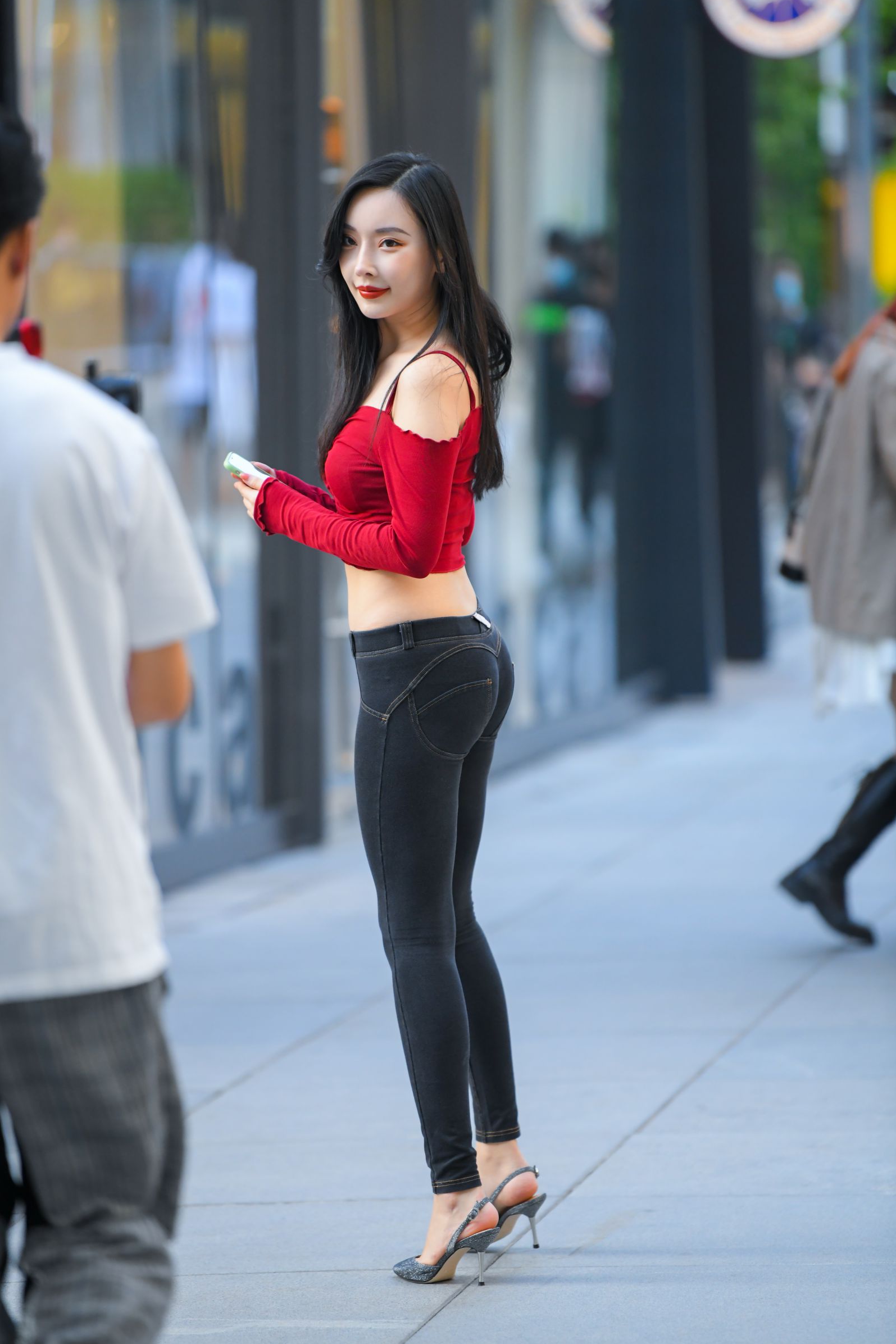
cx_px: 436
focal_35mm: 207
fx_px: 7726
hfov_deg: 6.6
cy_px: 674
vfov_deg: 9.9
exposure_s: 1/640
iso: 1600
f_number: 3.2
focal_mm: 200
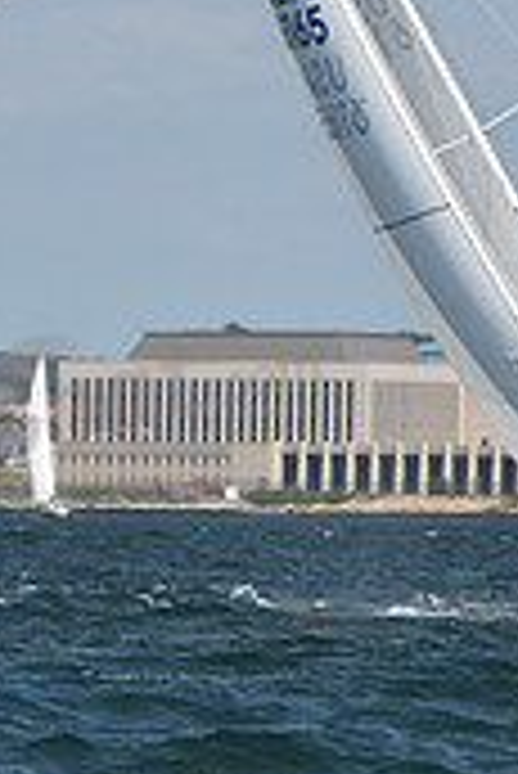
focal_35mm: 675
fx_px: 14538
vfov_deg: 3.1
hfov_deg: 2.0
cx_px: 556
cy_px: 135
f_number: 5.6
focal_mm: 200
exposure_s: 1/1000
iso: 250
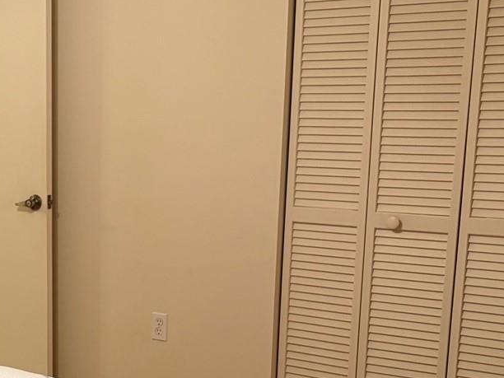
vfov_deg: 21.3
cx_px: 32
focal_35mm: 68
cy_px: 306
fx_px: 990
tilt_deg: -11.1
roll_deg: +0.7
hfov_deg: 27.3
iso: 250
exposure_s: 1/60
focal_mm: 5.96
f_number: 1.6
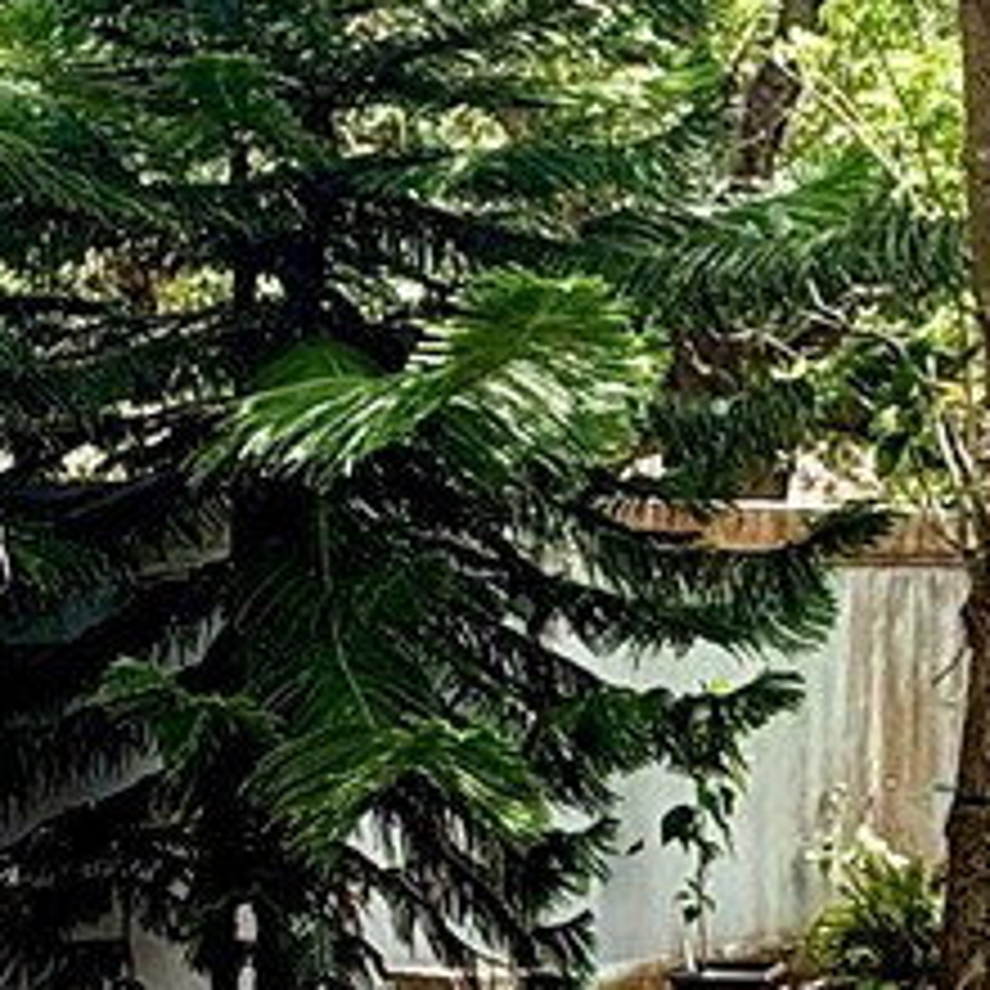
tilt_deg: -4.0
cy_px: 783
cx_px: 108
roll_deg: -0.1
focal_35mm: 90
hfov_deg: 19.0
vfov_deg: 19.1
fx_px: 2912
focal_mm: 2.22
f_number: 2.2
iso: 64
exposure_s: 1/501
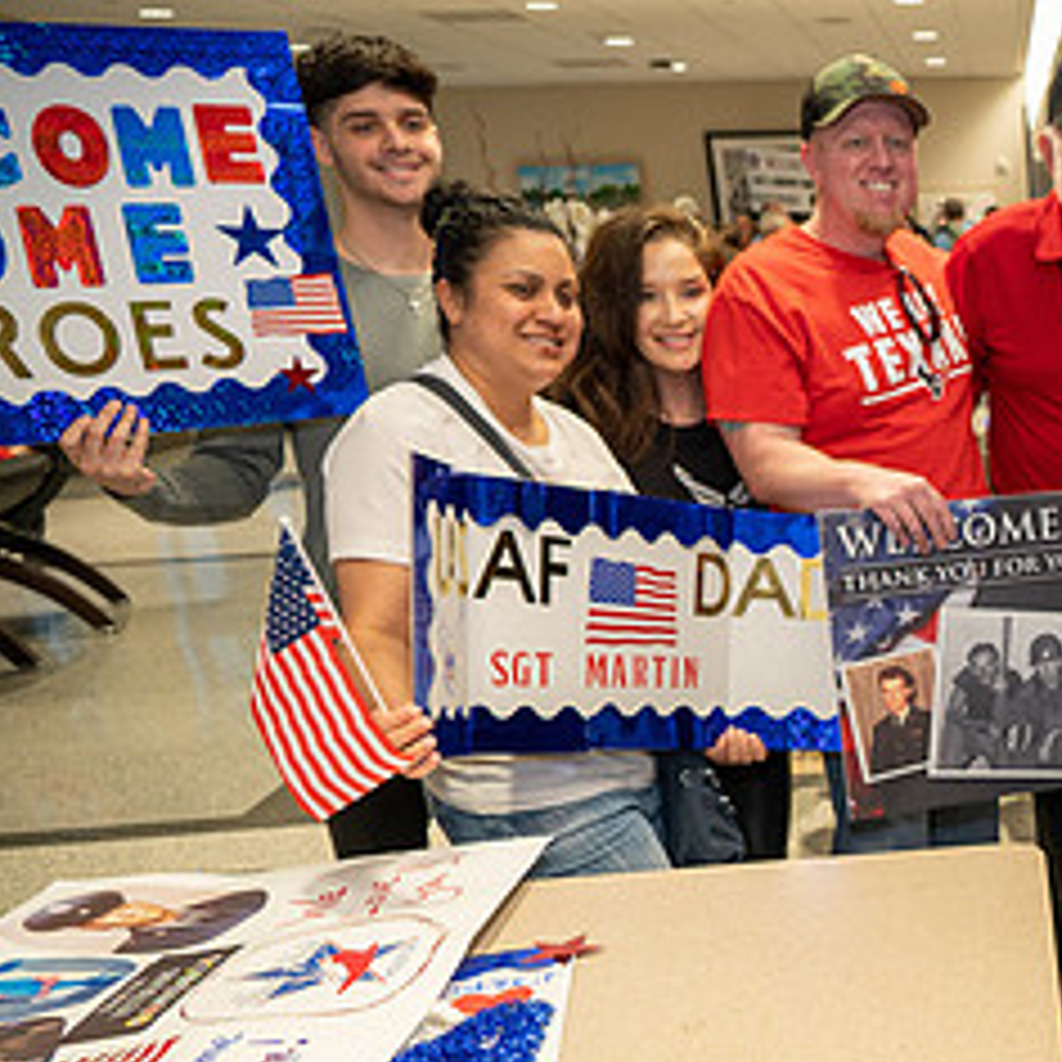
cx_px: 1292
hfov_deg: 29.1
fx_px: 1735
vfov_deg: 33.4
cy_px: 796
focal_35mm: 50
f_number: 4.5
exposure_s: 1/60
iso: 1250
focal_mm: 24
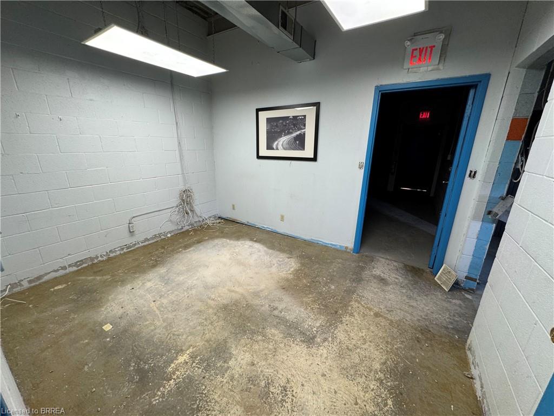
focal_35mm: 14
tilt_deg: -14.5
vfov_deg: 85.7
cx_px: 277
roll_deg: +0.5
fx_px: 224
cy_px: 208
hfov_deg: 102.1
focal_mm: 2.22
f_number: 2.2
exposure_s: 1/120
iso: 160
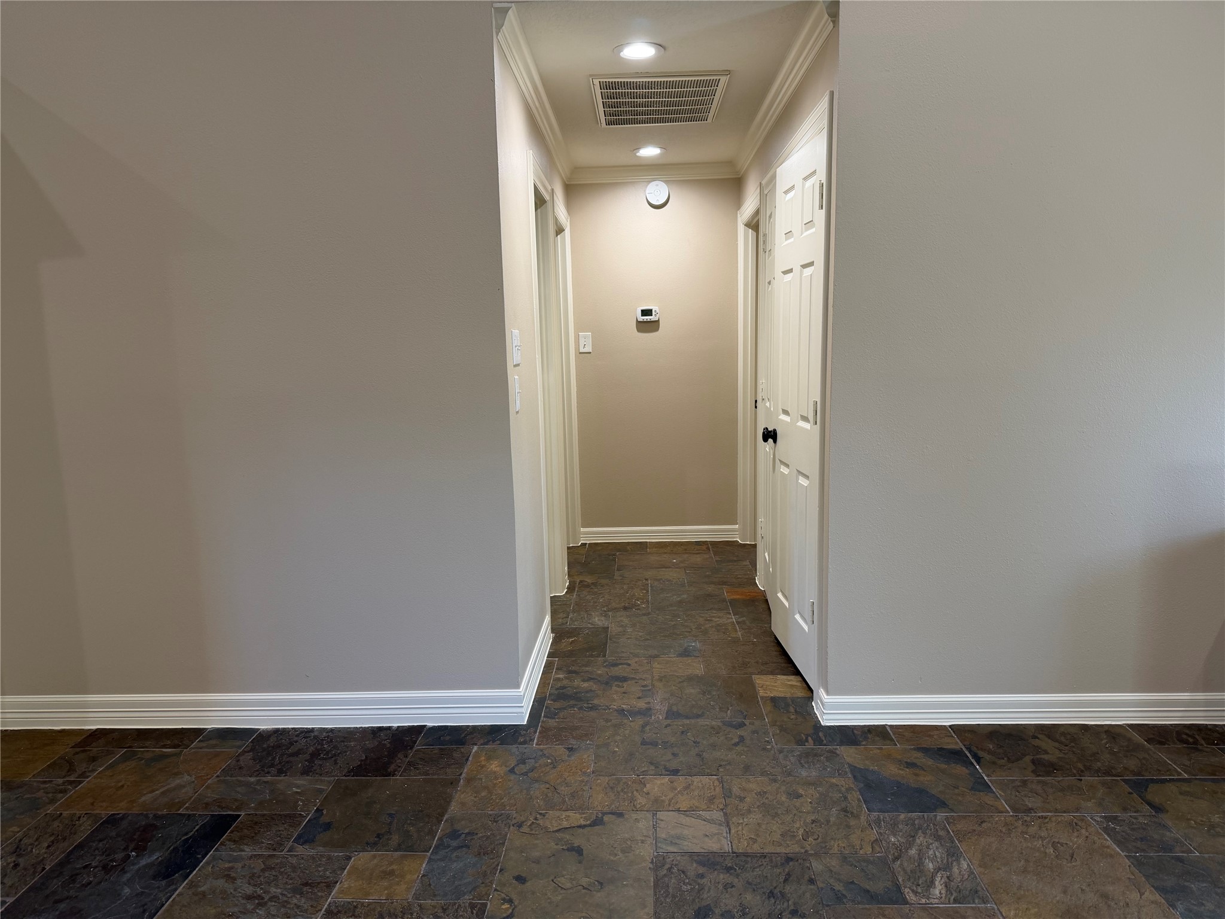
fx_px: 849
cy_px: 460
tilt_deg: -7.5
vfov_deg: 56.8
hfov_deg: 71.6
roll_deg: +1.2
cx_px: 612
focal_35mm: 24
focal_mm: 6.76
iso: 125
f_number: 1.78
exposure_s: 1/60
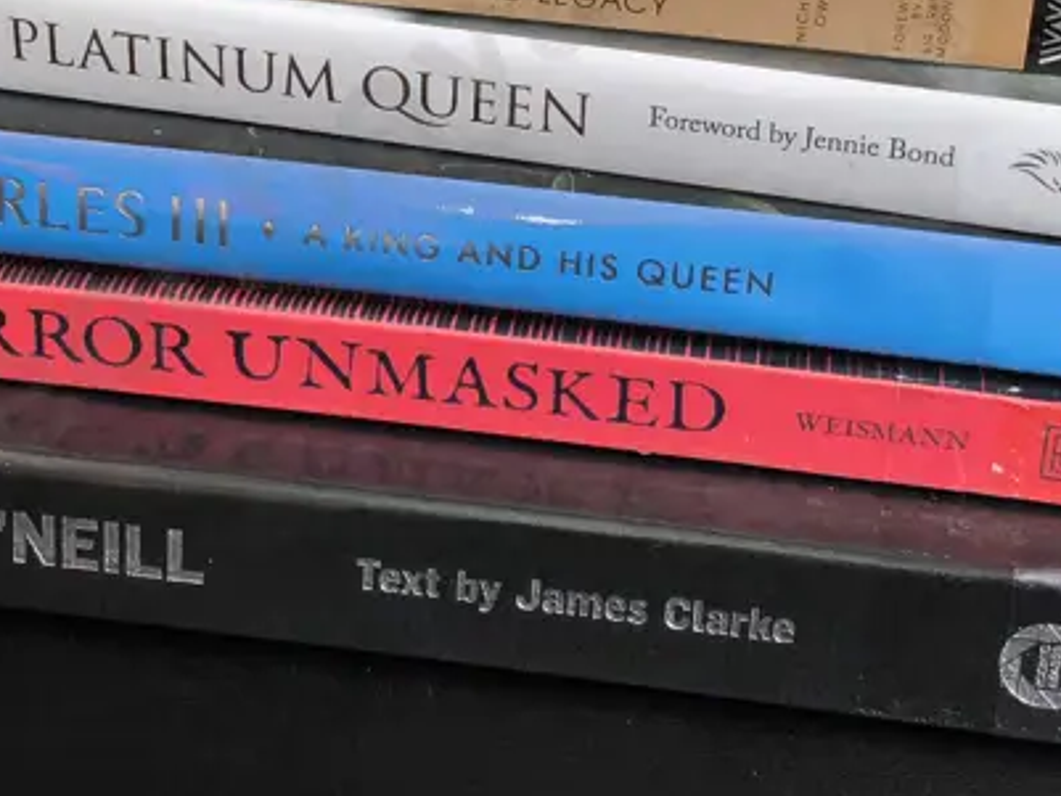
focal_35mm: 69
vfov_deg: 20.8
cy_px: 50
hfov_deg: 28.1
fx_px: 2116
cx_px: 489
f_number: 2
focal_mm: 2.87
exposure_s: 1/100
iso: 125
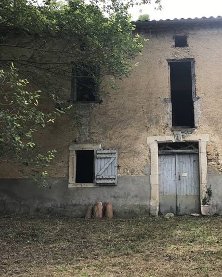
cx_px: 169
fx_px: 336
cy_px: 123
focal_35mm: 41
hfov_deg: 35.6
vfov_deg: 44.7
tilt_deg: +9.4
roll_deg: +1.4
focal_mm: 3.99
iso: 20
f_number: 1.8
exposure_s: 1/136
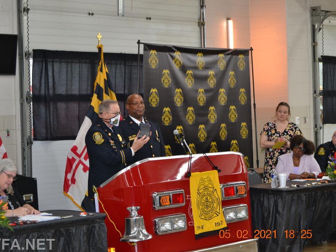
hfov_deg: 21.6
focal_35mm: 91
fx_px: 879
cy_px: 126
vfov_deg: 16.3
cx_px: 157
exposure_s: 1/60
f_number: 5.6
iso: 720
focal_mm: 55
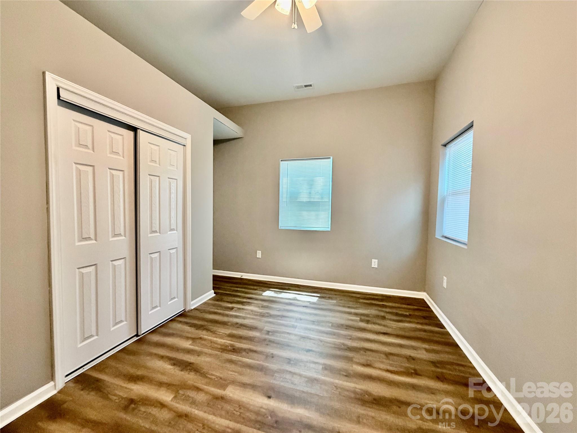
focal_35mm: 14
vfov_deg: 85.7
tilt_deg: -2.9
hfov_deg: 102.1
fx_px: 233
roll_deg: +0.0
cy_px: 216
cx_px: 288
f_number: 2.2
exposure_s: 1/60
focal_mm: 2.22
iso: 500
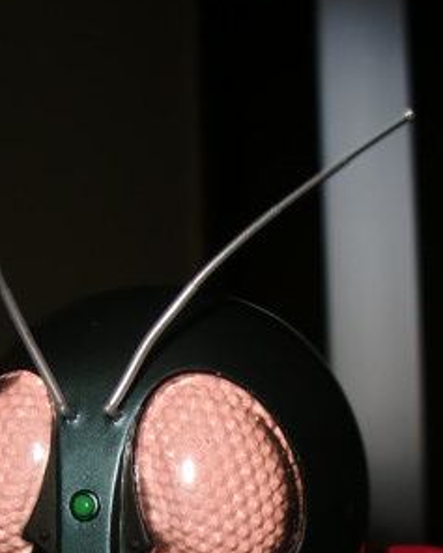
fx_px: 1245
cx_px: 193
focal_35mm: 76
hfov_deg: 20.2
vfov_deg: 23.8
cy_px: 572
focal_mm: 6.3
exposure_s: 1/60
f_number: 7.9
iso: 64
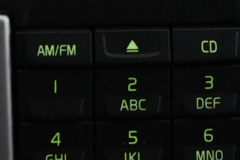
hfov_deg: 10.6
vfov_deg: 6.9
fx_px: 1288
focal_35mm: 193
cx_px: 103
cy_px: -127
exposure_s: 1/40
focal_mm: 27.5
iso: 4000
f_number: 4.5
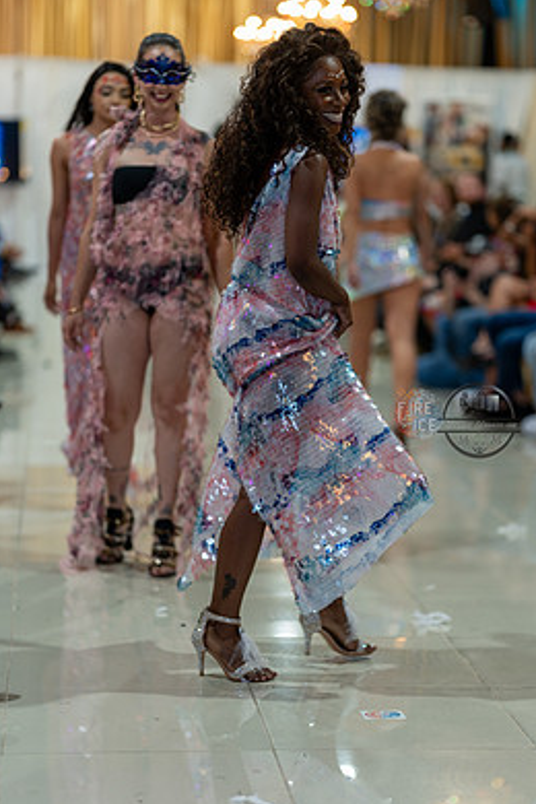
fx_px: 2188
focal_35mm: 98
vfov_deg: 20.8
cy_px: 421
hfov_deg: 14.0
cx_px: 303
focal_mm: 85
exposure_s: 1/160
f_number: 1.4
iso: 125
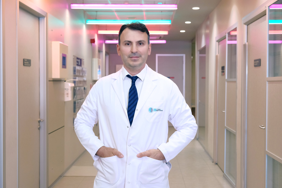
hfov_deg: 38.9
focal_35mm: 51
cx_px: 141
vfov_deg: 26.5
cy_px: 94
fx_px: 399
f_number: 4.5
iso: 2000
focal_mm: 34.3
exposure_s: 1/80
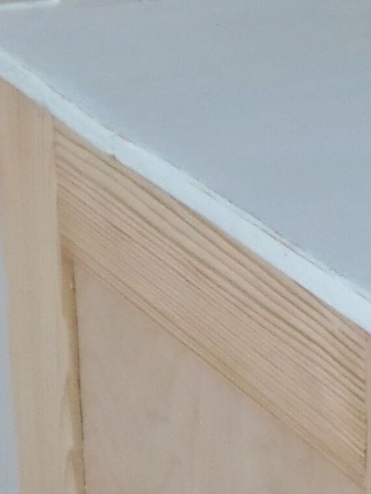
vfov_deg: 14.6
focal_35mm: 135
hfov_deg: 9.8
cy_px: 316
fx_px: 1928
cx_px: 846
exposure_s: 1/15
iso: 200
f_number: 2.9
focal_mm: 4.3
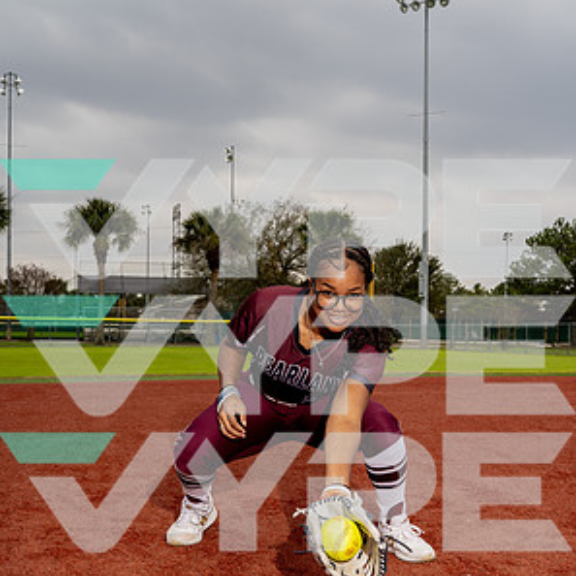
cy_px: 357
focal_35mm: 45
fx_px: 847
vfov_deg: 37.3
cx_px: 289
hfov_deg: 37.6
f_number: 7.1
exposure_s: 1/250
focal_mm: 35
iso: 100
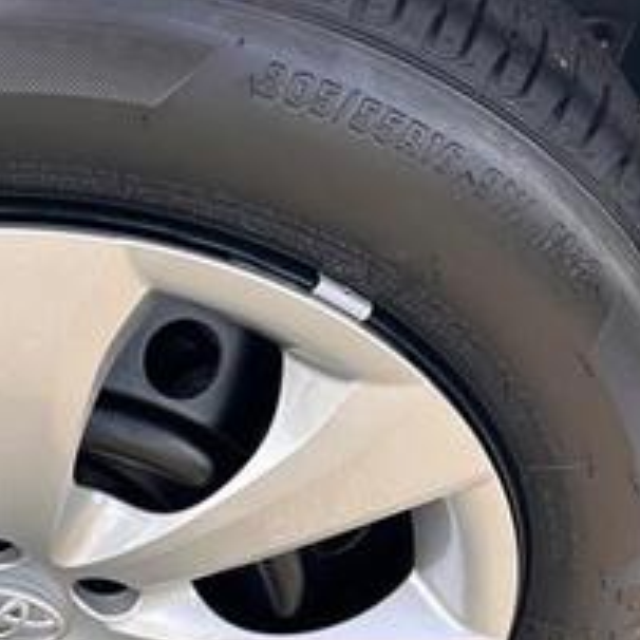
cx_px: 29
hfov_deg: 30.4
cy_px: 494
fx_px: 1109
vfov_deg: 31.5
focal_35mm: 53
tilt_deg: -43.1
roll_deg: -6.0
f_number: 1.78
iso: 80
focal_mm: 6.86
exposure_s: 1/685
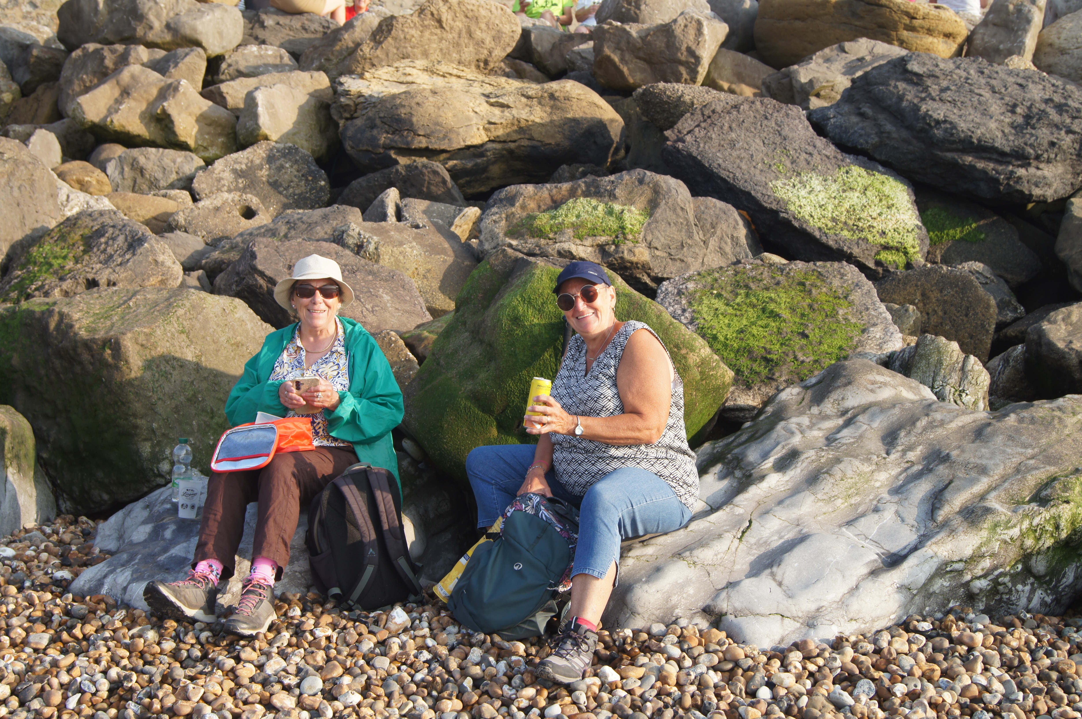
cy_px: 360
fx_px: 1351
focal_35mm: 45
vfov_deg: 29.8
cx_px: 541
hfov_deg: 43.6
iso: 100
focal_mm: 30
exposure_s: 1/100
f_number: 7.1
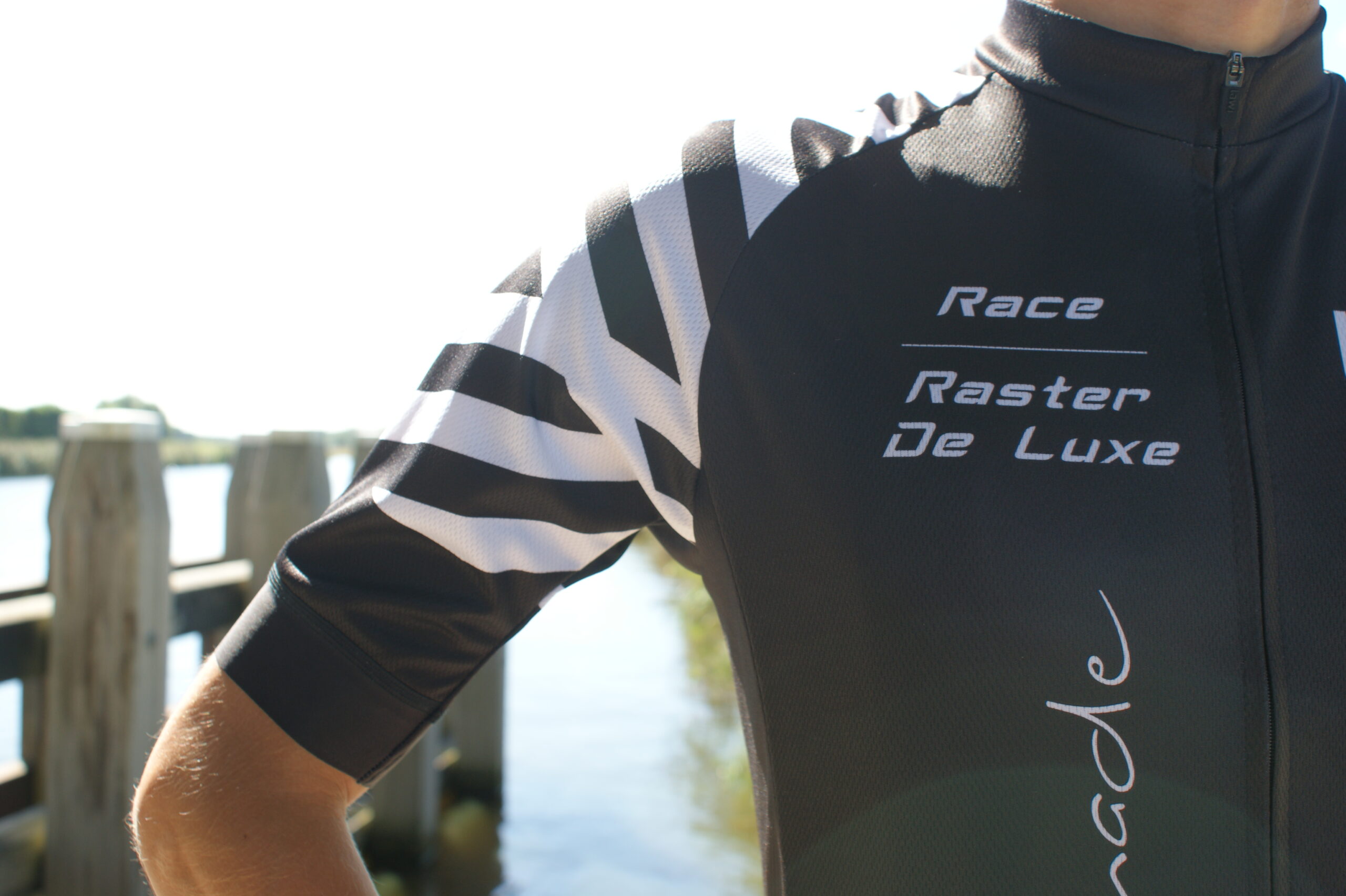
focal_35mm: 39
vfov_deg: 34.2
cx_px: 673
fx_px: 1457
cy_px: 448
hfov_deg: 49.6
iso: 100
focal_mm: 26
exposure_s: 1/125
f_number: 5.6
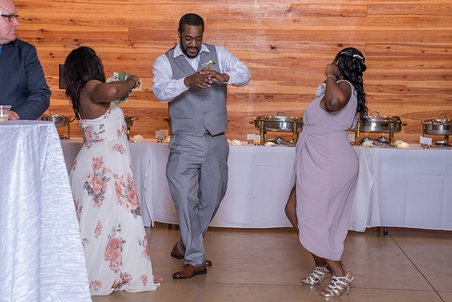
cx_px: 211
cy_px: 148
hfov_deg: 25.3
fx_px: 1006
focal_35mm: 80
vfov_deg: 17.0
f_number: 4
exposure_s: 1/100
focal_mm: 62
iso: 2000
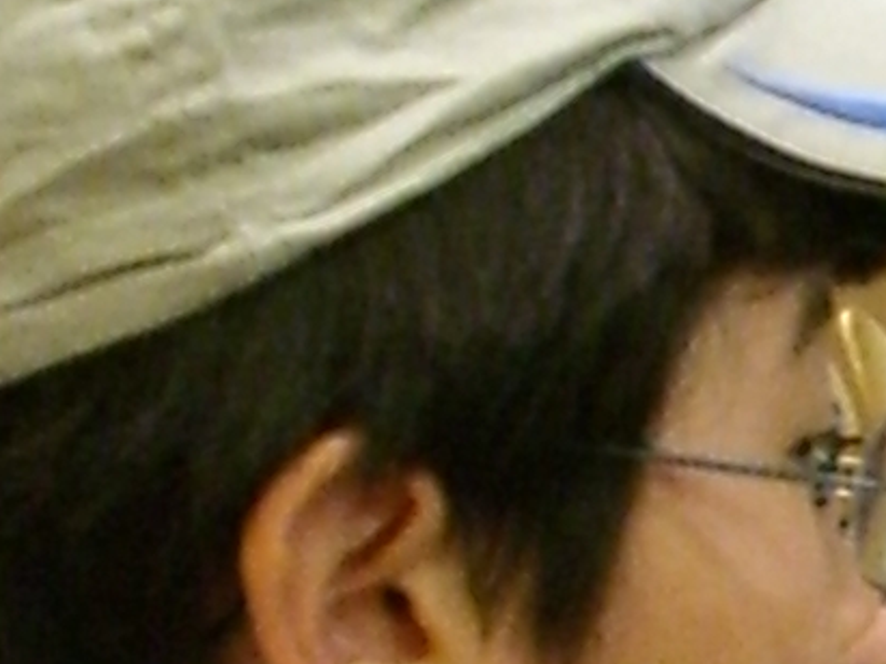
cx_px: 1188
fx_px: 3787
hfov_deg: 12.9
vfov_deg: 9.8
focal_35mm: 148
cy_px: 839
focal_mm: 6.2
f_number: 2.7
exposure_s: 1/50
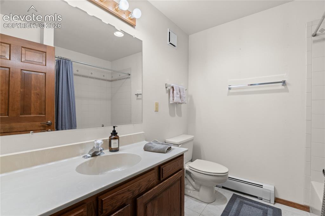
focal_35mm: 16
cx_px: 162
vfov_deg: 72.5
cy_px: 108
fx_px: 148
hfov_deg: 95.5
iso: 400
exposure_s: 1/8
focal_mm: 10.9
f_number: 8
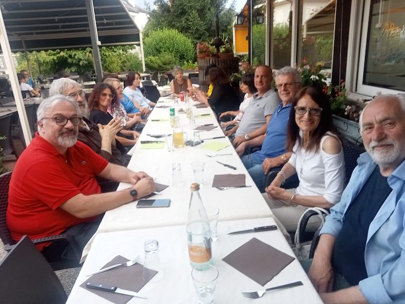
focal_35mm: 28
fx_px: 328
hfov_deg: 63.4
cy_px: 152
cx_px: 202
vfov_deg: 49.7
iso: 109
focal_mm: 3.46
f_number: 2.2
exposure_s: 1/50
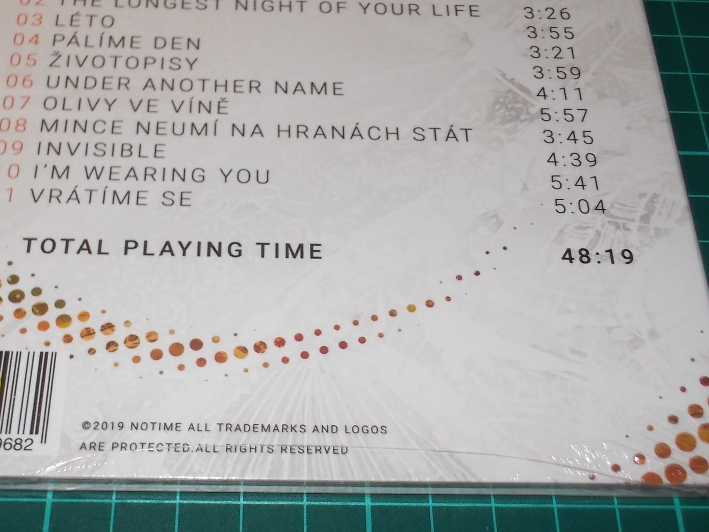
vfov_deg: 28.5
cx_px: 300
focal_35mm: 51
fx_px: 1045
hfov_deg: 37.4
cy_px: 233
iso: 200
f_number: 3.7
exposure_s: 1/30
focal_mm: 5.2
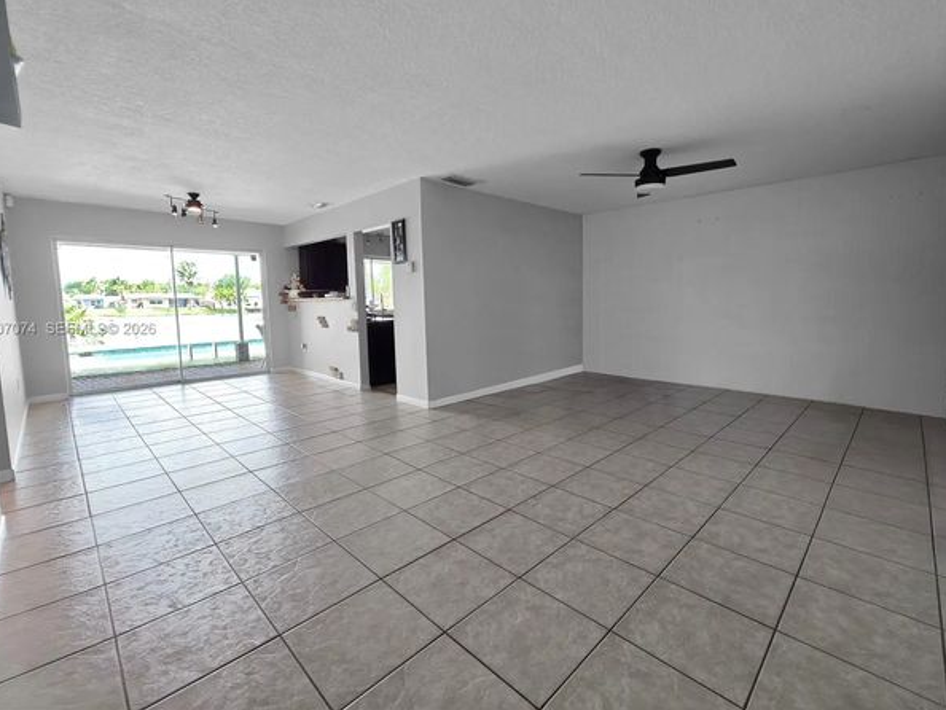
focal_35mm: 14
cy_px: 330
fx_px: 383
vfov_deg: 85.6
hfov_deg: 102.0
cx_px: 467
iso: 100
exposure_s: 1/120
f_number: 1.9
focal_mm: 2.2
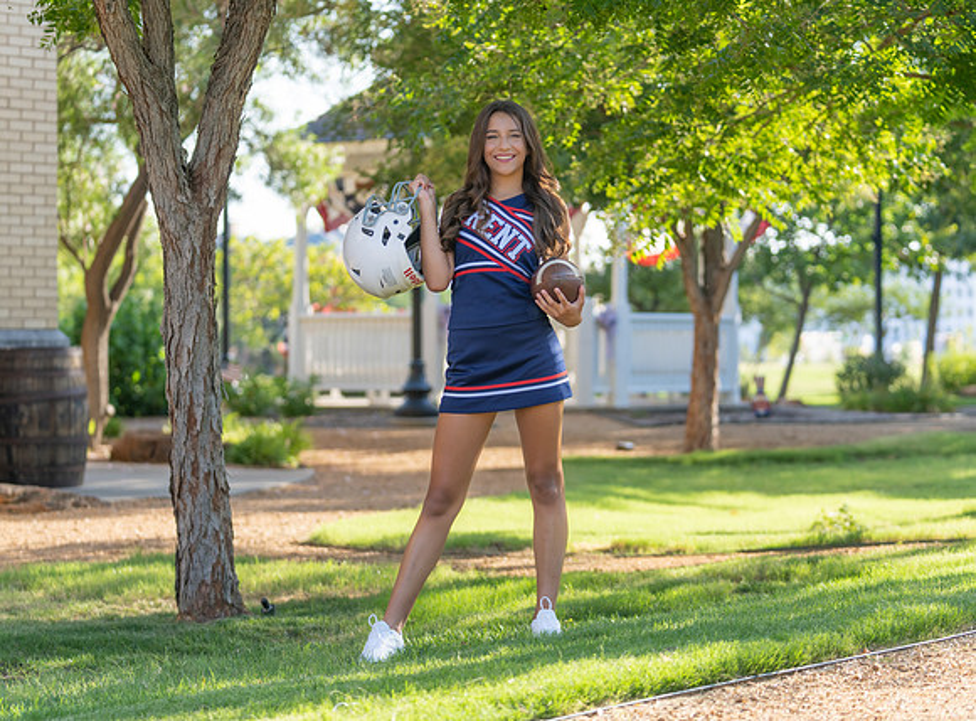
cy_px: 361
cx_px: 486
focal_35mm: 97
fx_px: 2716
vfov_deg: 15.1
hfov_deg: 20.4
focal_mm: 84
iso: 100
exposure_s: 1/320
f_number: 2.8
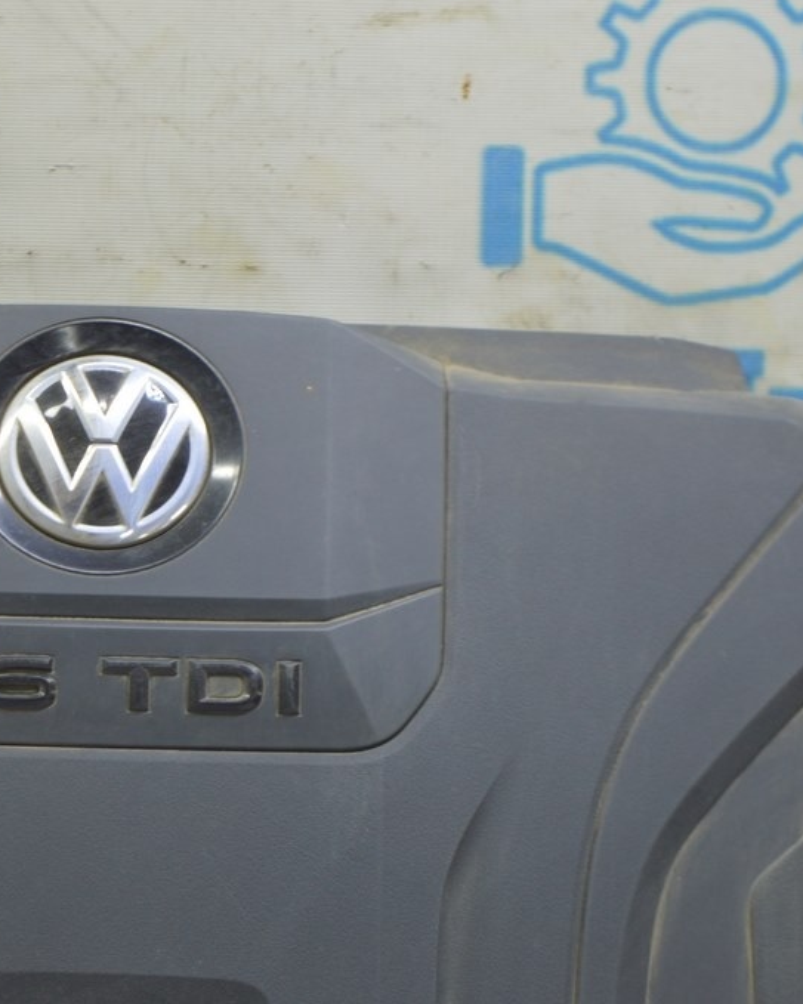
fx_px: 3468
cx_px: 143
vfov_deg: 16.5
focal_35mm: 117
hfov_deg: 13.1
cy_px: 502
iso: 400
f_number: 5.6
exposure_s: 1/20
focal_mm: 55
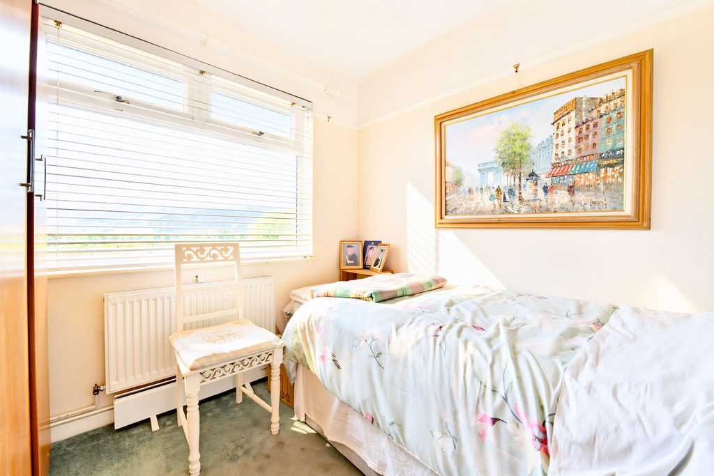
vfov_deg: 81.2
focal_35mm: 14
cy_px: 238
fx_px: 278
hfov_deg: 104.2
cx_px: 357
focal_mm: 14
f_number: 13
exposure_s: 1/15
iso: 250
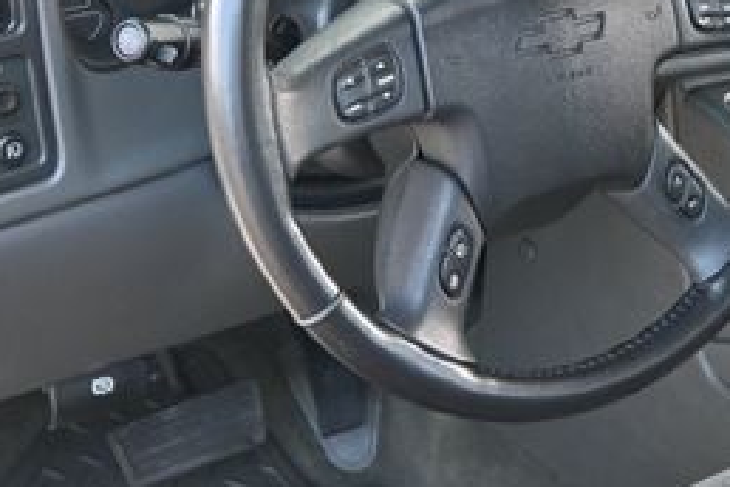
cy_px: 210
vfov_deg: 18.8
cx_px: 563
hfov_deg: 27.4
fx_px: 1472
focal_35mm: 73
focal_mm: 19.5
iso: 400
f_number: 3.8
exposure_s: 1/125
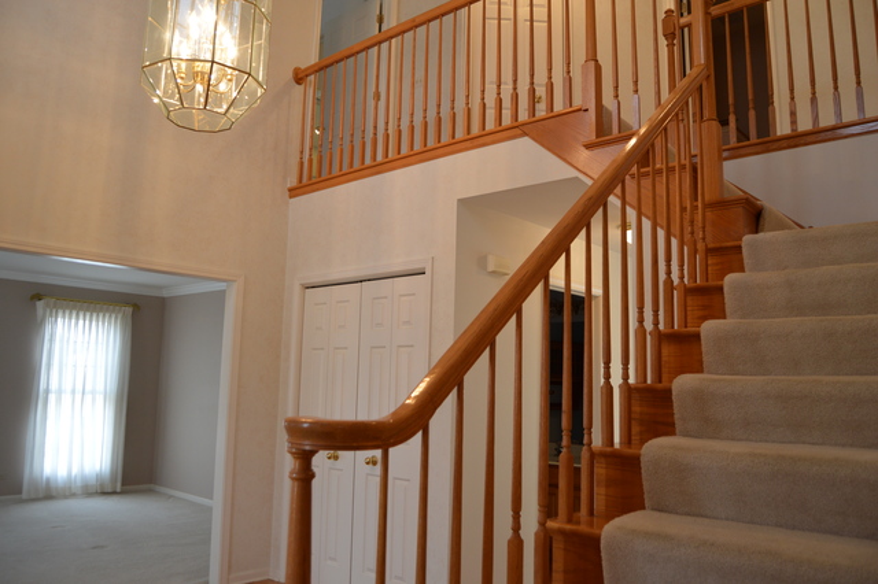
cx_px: 439
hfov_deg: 67.4
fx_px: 658
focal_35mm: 27
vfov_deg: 47.9
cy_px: 292
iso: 400
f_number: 4
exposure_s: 1/60
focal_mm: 18
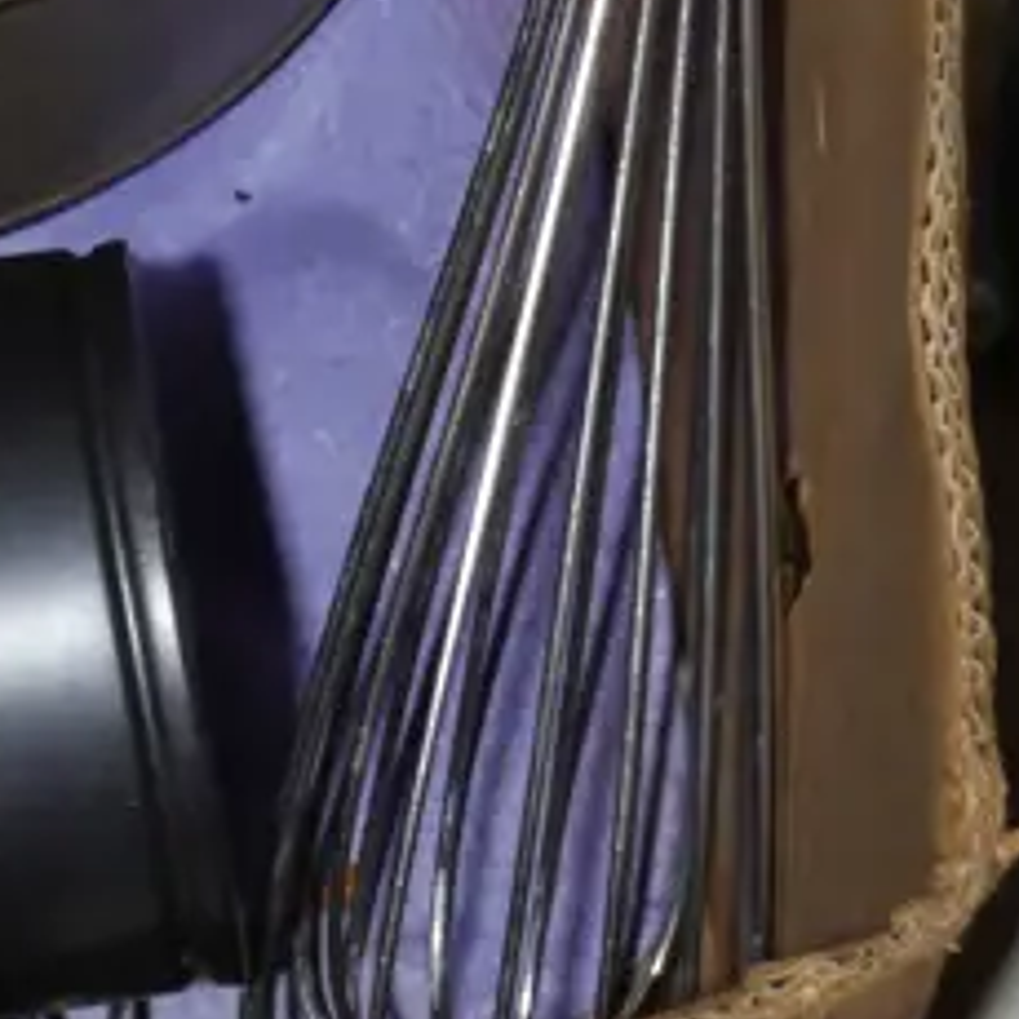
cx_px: -1094
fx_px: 8126
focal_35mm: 244
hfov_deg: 6.9
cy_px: -388
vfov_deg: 7.1
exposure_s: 1/80
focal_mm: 31
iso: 640
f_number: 5.4
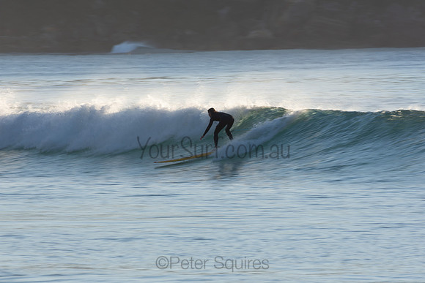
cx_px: 212
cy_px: 142
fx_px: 8856
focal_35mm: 750
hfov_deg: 2.7
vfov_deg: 1.8
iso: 125
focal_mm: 500
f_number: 18
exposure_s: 1/50
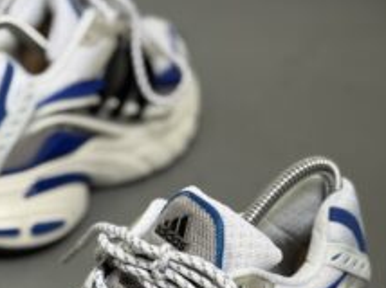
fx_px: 1080
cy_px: 326
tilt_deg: -39.7
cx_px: 128
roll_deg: -1.8
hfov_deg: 20.2
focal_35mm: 97
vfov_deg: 14.8
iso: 200
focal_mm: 6.76
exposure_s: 1/60
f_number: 1.78
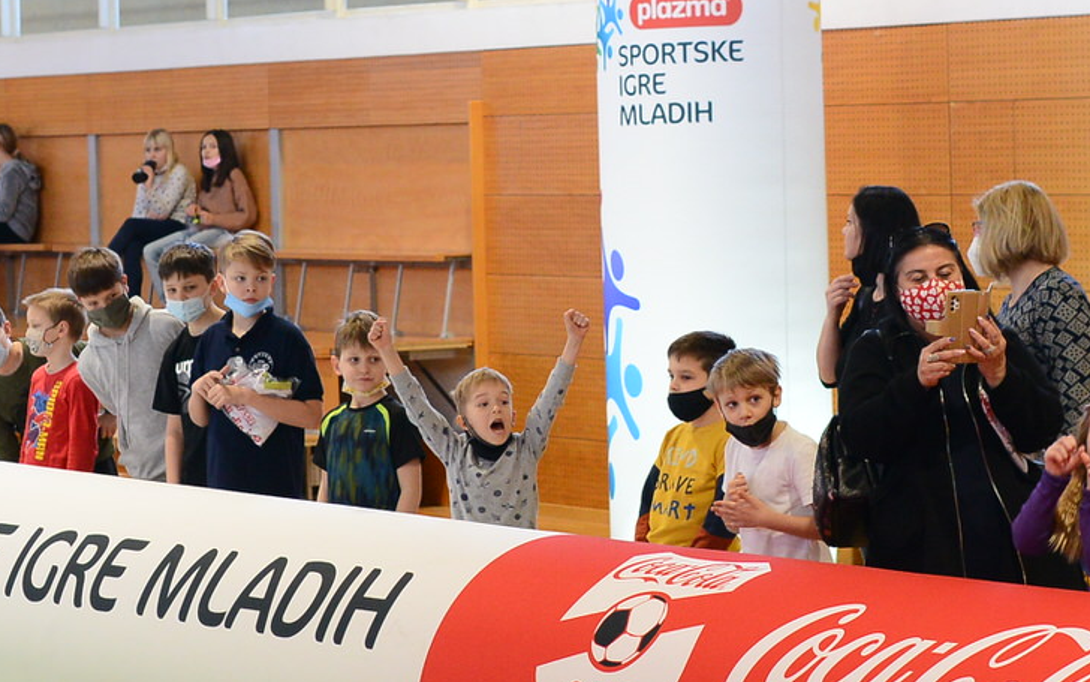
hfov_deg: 16.4
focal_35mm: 127
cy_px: 223
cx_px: 520
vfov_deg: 10.3
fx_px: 3773
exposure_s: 1/200
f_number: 2.5
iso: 1250
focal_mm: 35
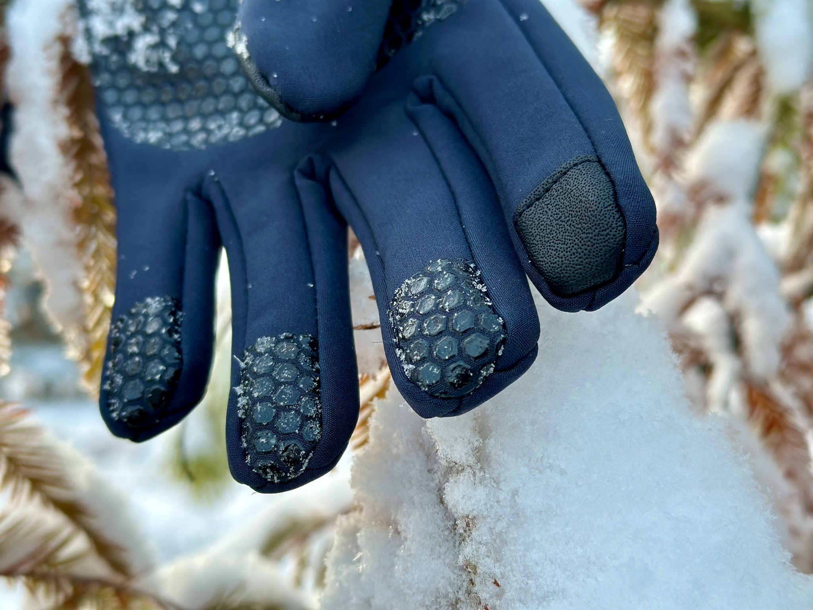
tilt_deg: +2.1
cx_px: 406
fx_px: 1127
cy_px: 305
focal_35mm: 48
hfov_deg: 39.7
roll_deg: -1.7
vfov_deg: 30.3
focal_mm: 6.86
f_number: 1.78
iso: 100
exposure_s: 1/121
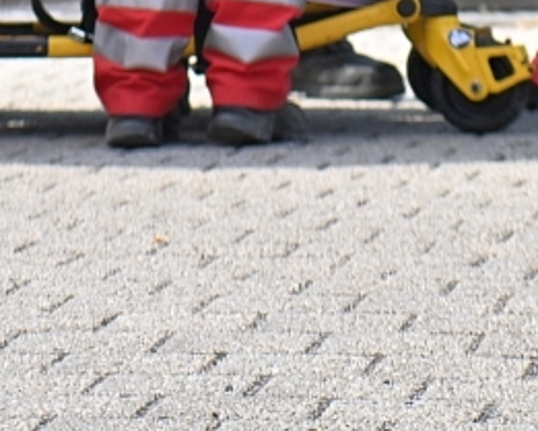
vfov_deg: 4.1
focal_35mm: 377
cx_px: 285
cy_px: -239
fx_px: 6005
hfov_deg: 5.1
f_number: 4
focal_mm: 70
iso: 64
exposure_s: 1/500
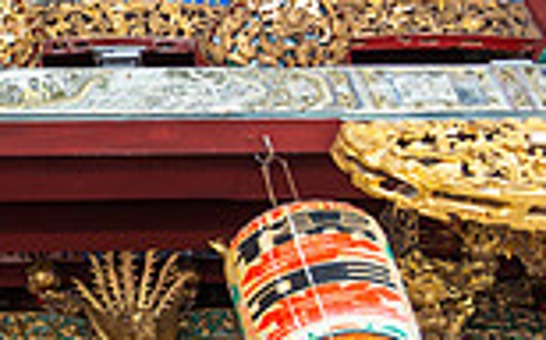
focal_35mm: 95
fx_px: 1413
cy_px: 236
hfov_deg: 20.0
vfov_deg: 13.7
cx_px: -174
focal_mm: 24
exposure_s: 1/90
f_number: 4
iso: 160
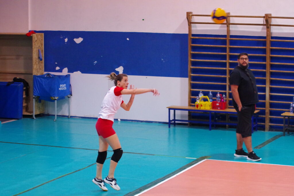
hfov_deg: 19.5
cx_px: 147
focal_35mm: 105
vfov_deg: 13.0
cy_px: 98
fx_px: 857
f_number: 2.8
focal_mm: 70
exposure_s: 1/320
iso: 6400
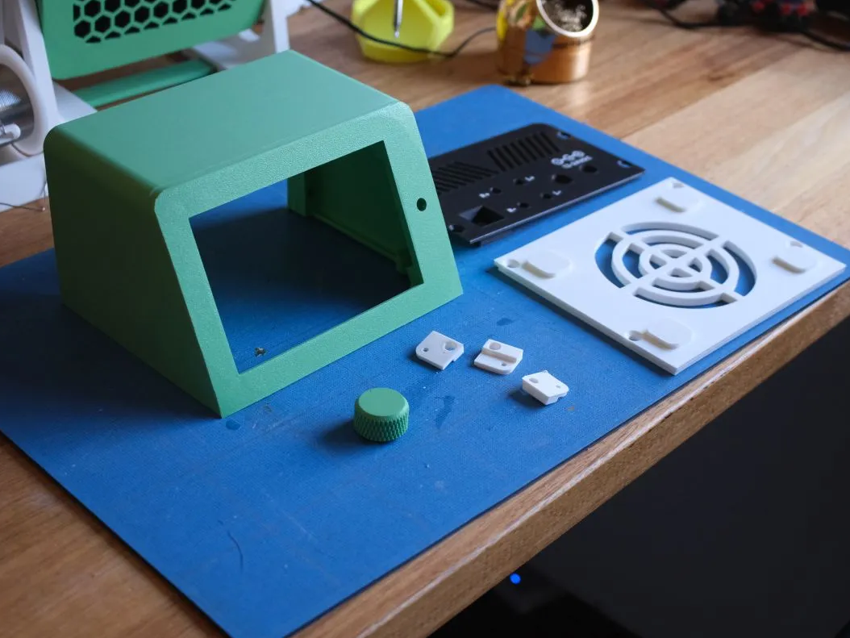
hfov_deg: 33.2
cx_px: 465
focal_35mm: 58
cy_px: 322
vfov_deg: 25.2
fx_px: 1425
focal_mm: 35
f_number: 4.5
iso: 1600
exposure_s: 1/125
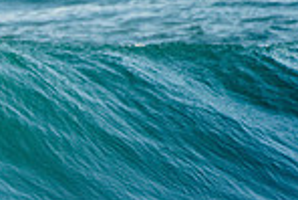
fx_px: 16240
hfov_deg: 1.1
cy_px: 231
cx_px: -268
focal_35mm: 1960
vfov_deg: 0.7
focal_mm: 500
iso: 320
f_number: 5.6
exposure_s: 1/1600
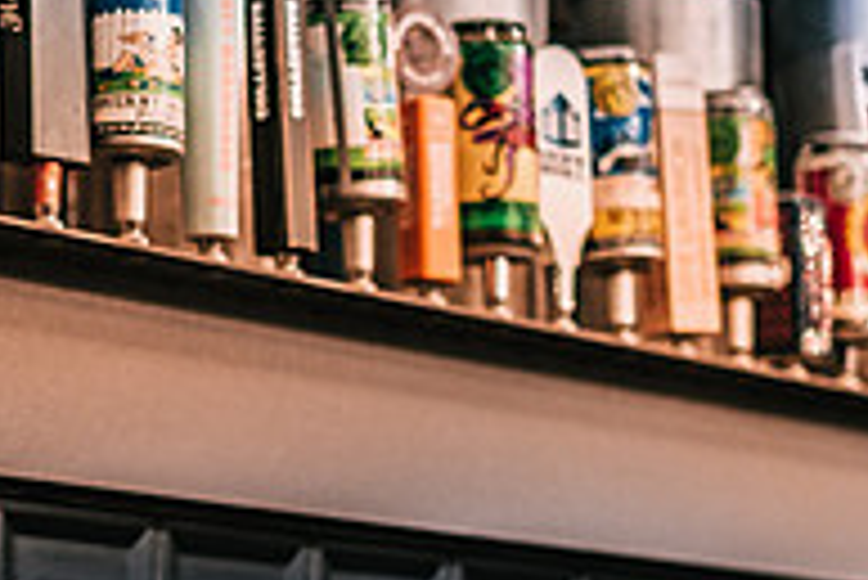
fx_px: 3836
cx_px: 171
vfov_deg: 8.6
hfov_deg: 12.8
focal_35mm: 159
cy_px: 416
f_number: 1.4
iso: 160
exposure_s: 1/50
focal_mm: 35
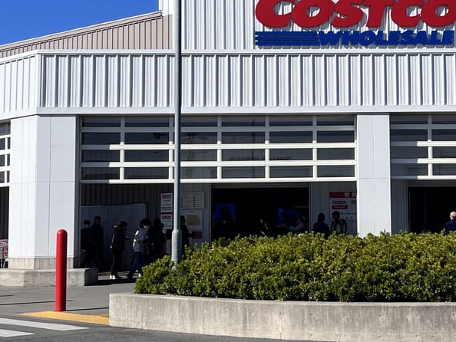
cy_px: 47
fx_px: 738
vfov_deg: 25.5
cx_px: 339
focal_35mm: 56
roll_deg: +1.3
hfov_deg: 33.7
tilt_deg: +5.7
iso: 50
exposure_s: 1/4854
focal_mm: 5.1
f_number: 1.6
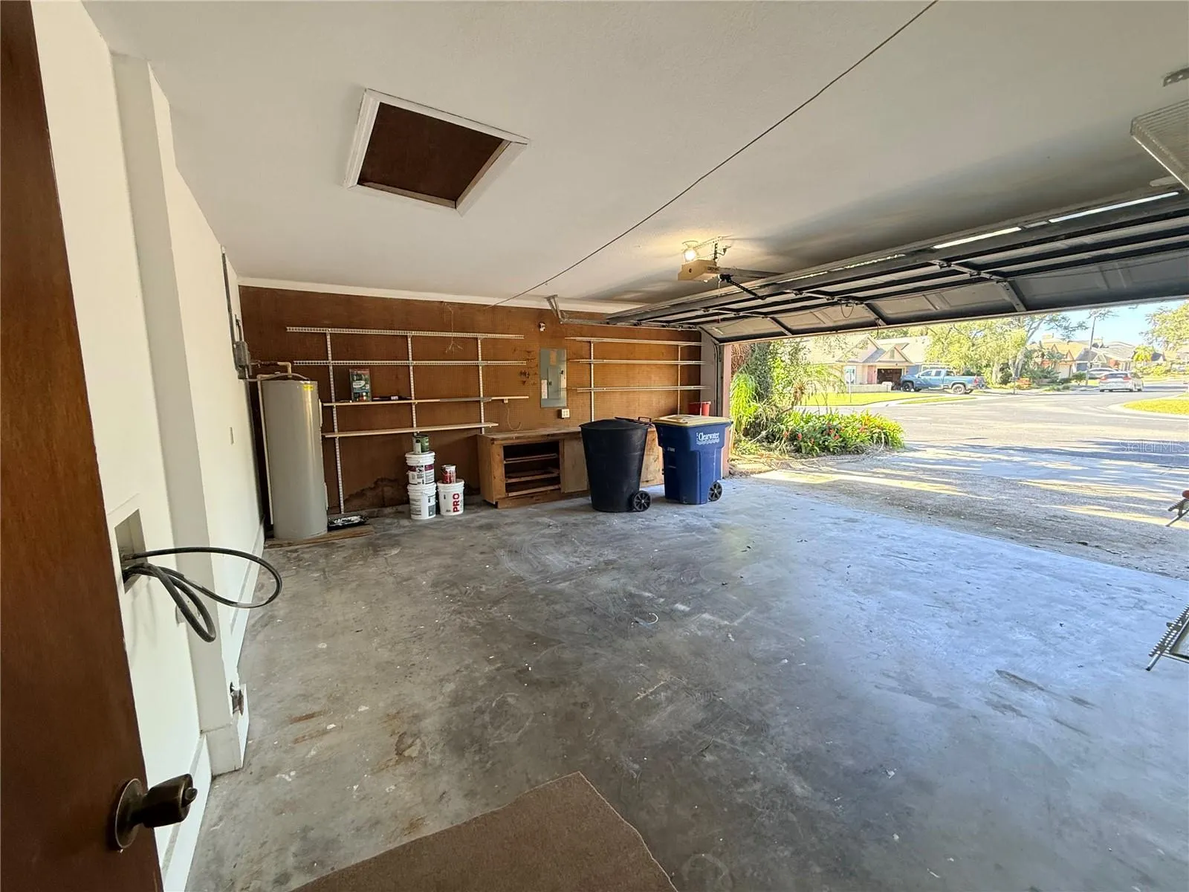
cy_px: 446
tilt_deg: -7.2
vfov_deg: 85.7
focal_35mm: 14
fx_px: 481
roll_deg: +1.2
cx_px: 594
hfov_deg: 102.1
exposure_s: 1/120
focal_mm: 2.22
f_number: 2.2
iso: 200
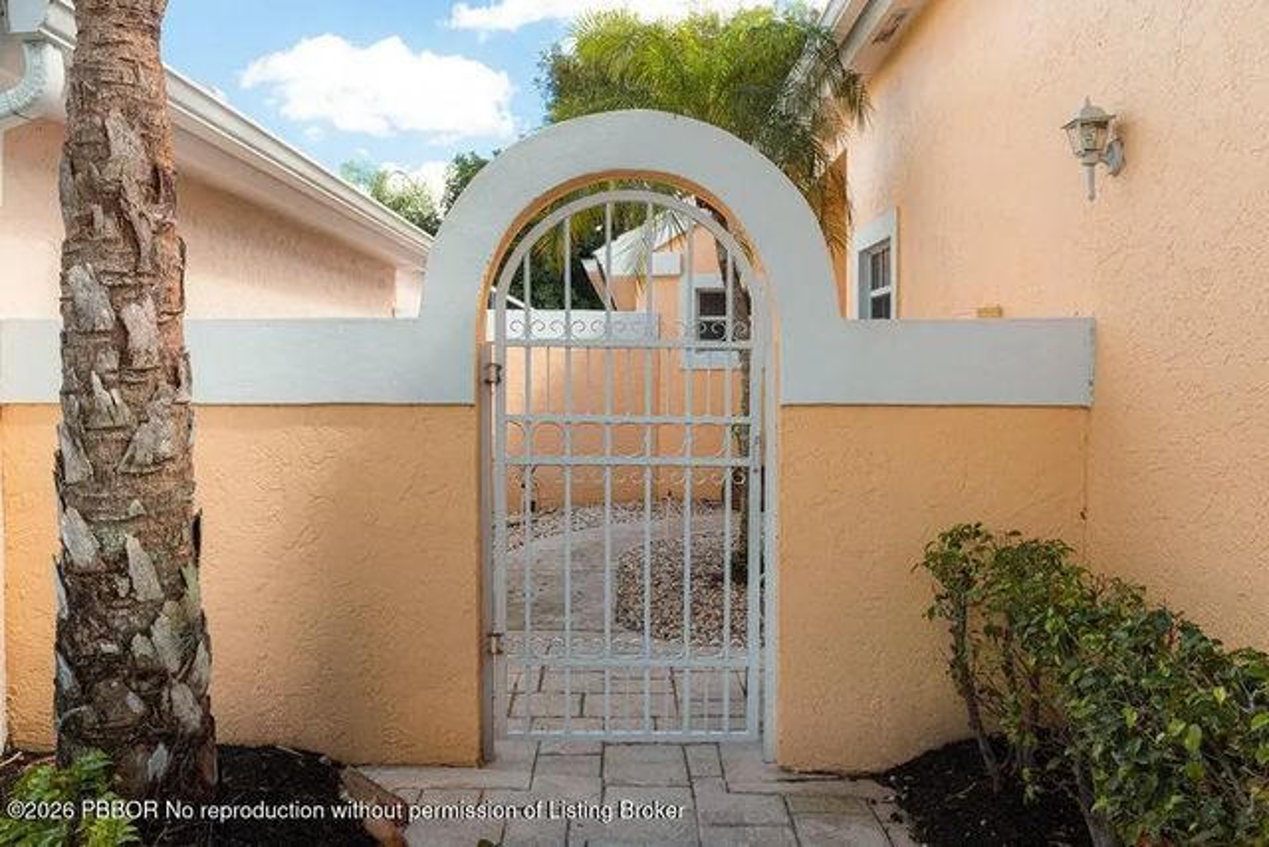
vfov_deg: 43.9
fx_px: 1049
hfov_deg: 62.3
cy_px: 424
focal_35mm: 30
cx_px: 624
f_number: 7.1
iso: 640
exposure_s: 1/160
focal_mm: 29
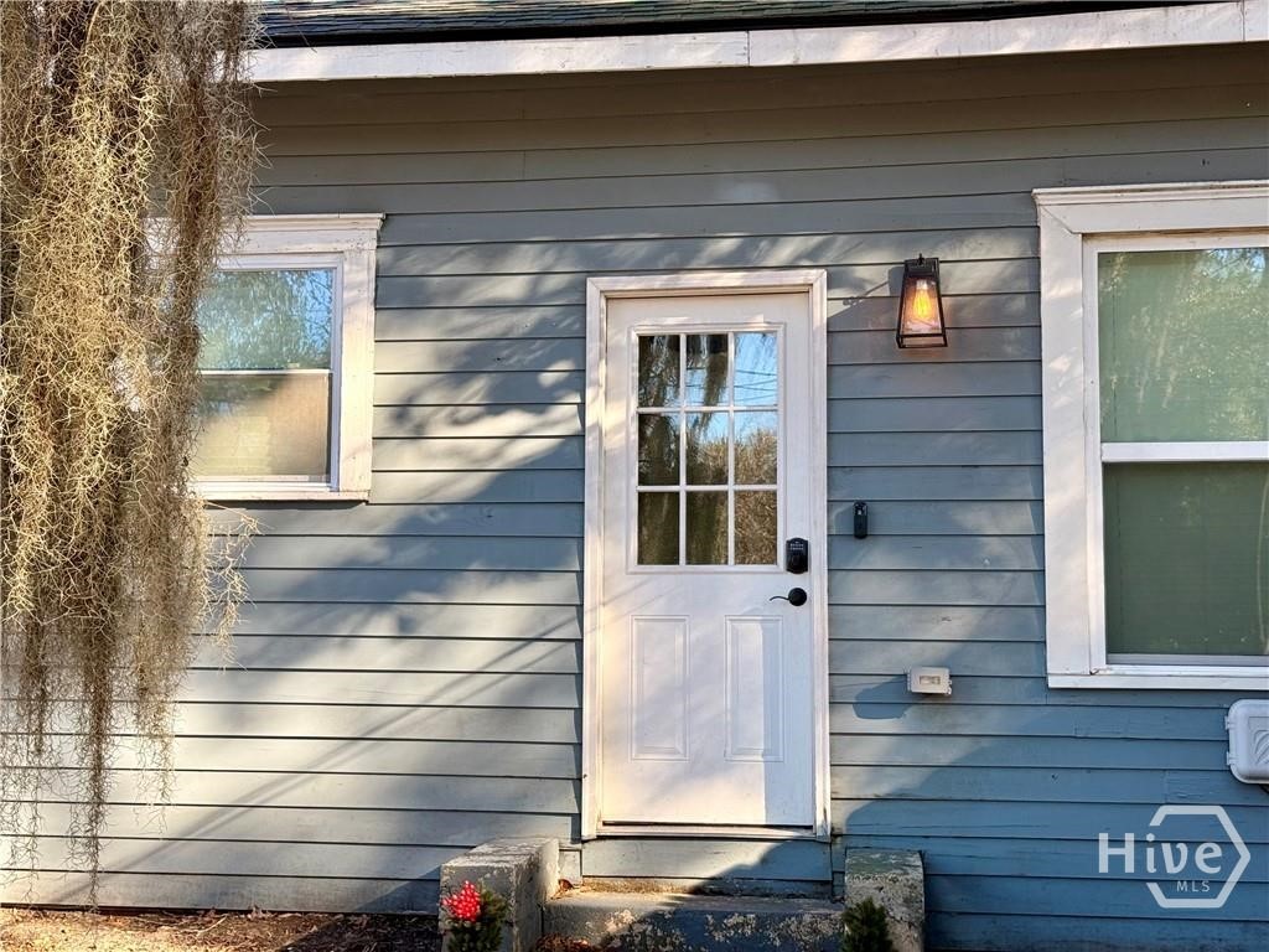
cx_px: 634
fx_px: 1760
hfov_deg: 39.7
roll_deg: +0.0
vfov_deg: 30.3
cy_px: 476
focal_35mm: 48
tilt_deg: +6.7
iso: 64
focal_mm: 6.76
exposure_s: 1/466
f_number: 1.78
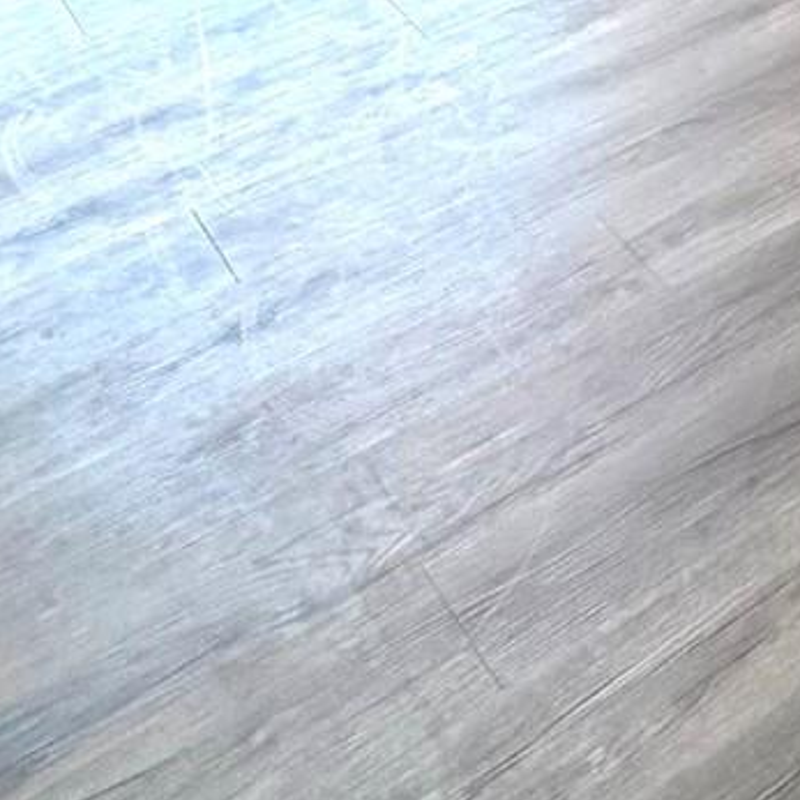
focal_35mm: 73
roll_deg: +1.5
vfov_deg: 16.2
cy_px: -927
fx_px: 1909
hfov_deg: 19.0
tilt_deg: -2.5
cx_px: 1381
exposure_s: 1/120
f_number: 2.2
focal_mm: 2.22
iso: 250
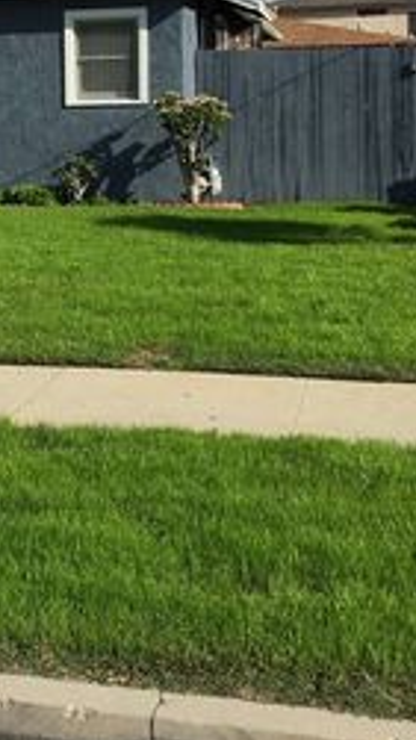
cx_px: -3
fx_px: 1237
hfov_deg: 18.6
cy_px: 202
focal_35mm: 63
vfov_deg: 32.8
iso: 32
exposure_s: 1/2825
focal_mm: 4.15
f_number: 2.2
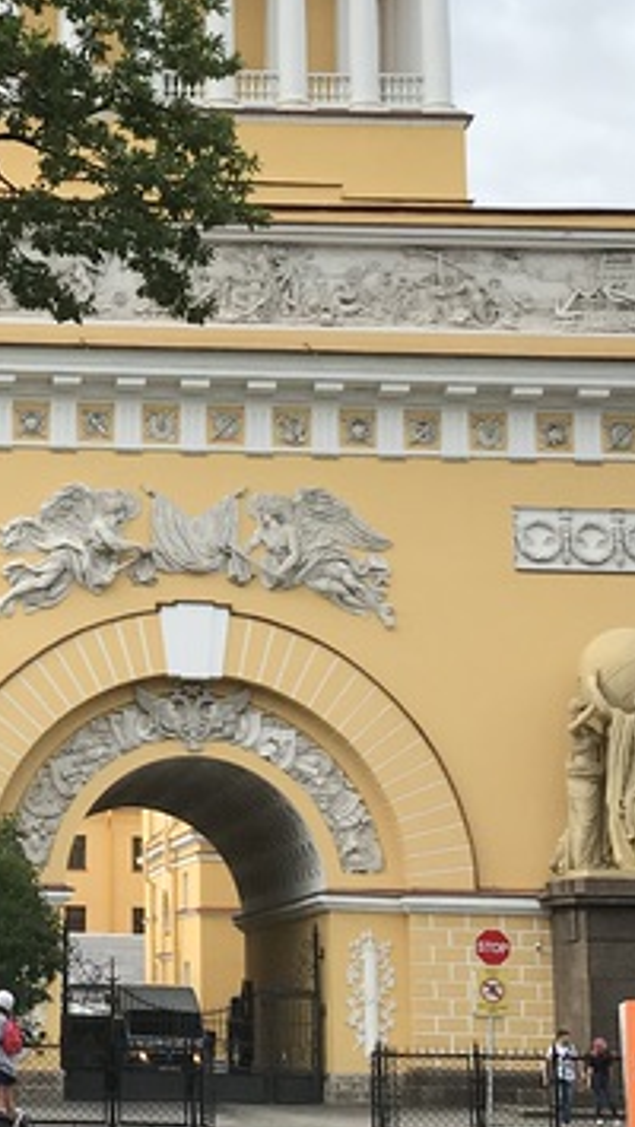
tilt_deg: +14.3
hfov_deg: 13.4
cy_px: 362
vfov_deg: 24.0
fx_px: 2631
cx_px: -111
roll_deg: -1.3
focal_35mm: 88
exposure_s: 1/1681
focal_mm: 3.99
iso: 20
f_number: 1.8
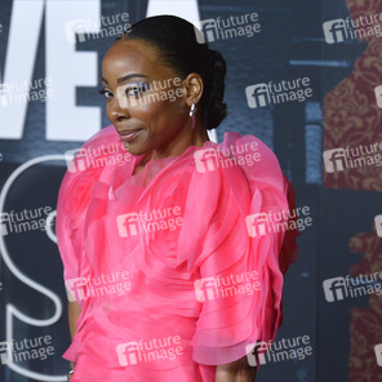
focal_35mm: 129
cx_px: 115
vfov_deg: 13.5
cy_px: 190
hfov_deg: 13.5
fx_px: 1611
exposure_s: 1/320
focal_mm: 100
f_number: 6.3
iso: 2500
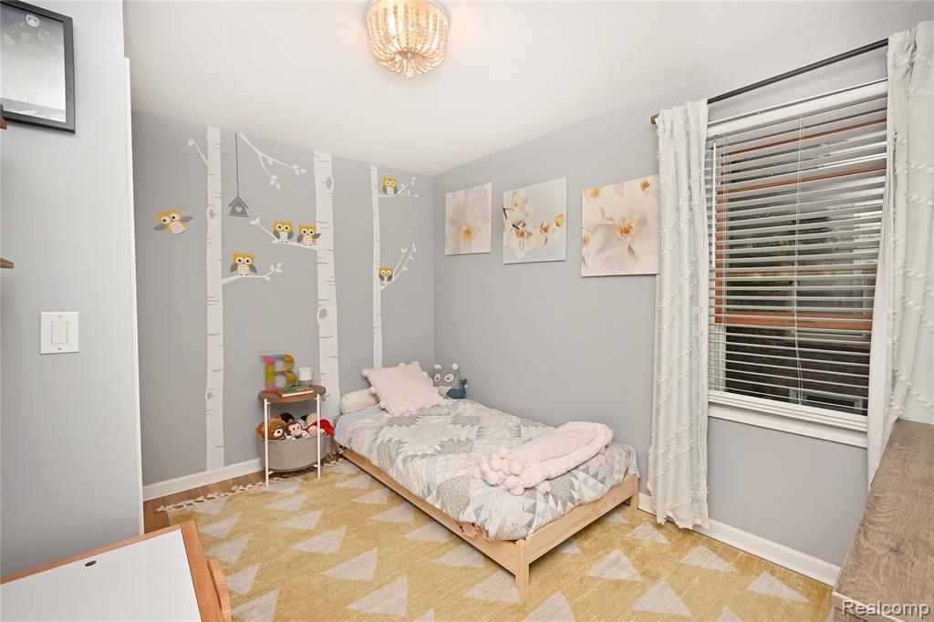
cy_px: 311
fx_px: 363
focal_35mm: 14
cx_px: 467
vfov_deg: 81.2
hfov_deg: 104.3
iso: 160
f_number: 8
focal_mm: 14
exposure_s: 1/60
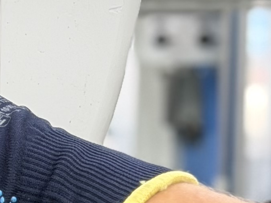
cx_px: -233
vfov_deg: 5.1
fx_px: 2255
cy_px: 292
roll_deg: +1.0
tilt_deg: -7.6
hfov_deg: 6.7
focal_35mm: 288
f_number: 1.78
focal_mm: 6.76
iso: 200
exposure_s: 1/33
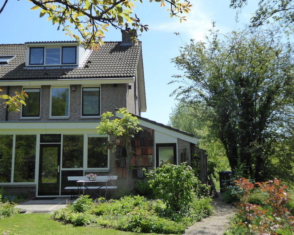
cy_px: 117
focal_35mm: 36
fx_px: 313
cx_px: 153
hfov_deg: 50.3
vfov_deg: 41.1
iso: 200
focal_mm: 5.8
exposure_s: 1/640
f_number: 3.6
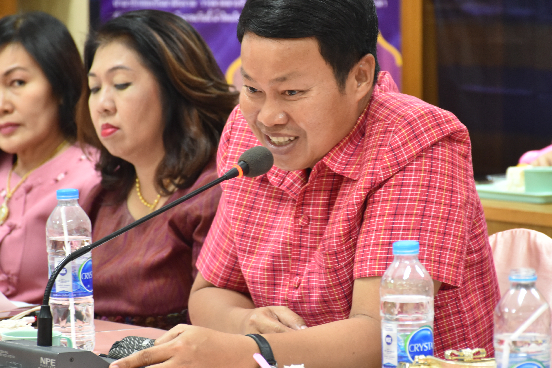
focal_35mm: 225
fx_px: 3450
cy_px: 194
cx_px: 293
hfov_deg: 9.1
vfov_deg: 6.1
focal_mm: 116
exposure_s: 1/15
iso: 800
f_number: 5.6
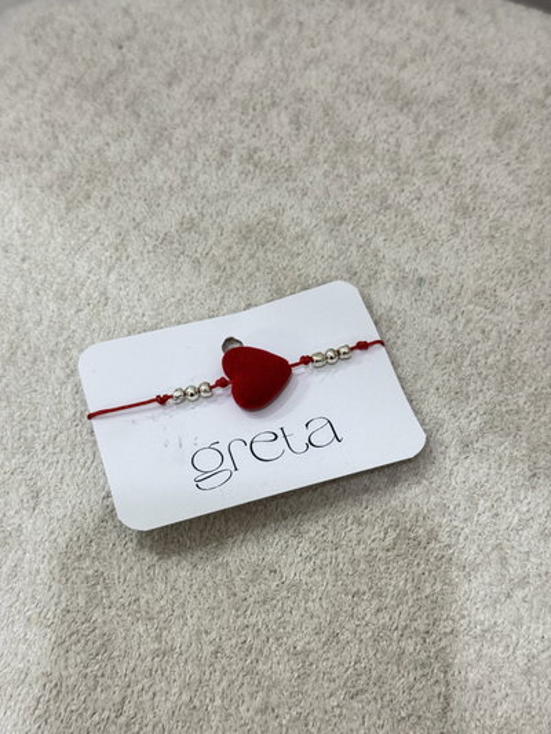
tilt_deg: -62.3
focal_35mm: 48
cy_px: 367
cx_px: 276
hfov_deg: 30.3
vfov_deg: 39.6
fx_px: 1018
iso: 200
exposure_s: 1/50
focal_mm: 6.76
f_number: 1.78
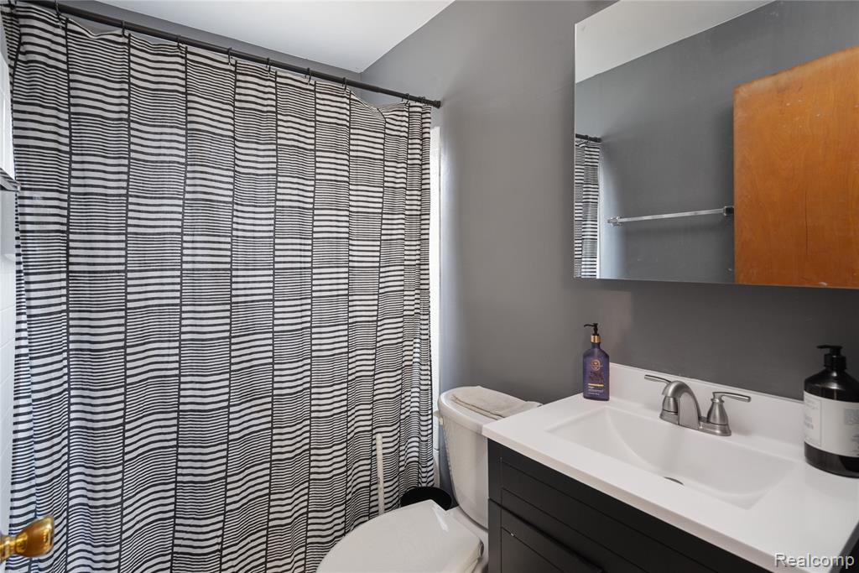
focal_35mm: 30
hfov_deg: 61.9
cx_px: 430
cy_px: 286
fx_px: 716
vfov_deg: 43.6
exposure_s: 1/1.25
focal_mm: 30
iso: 320
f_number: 9
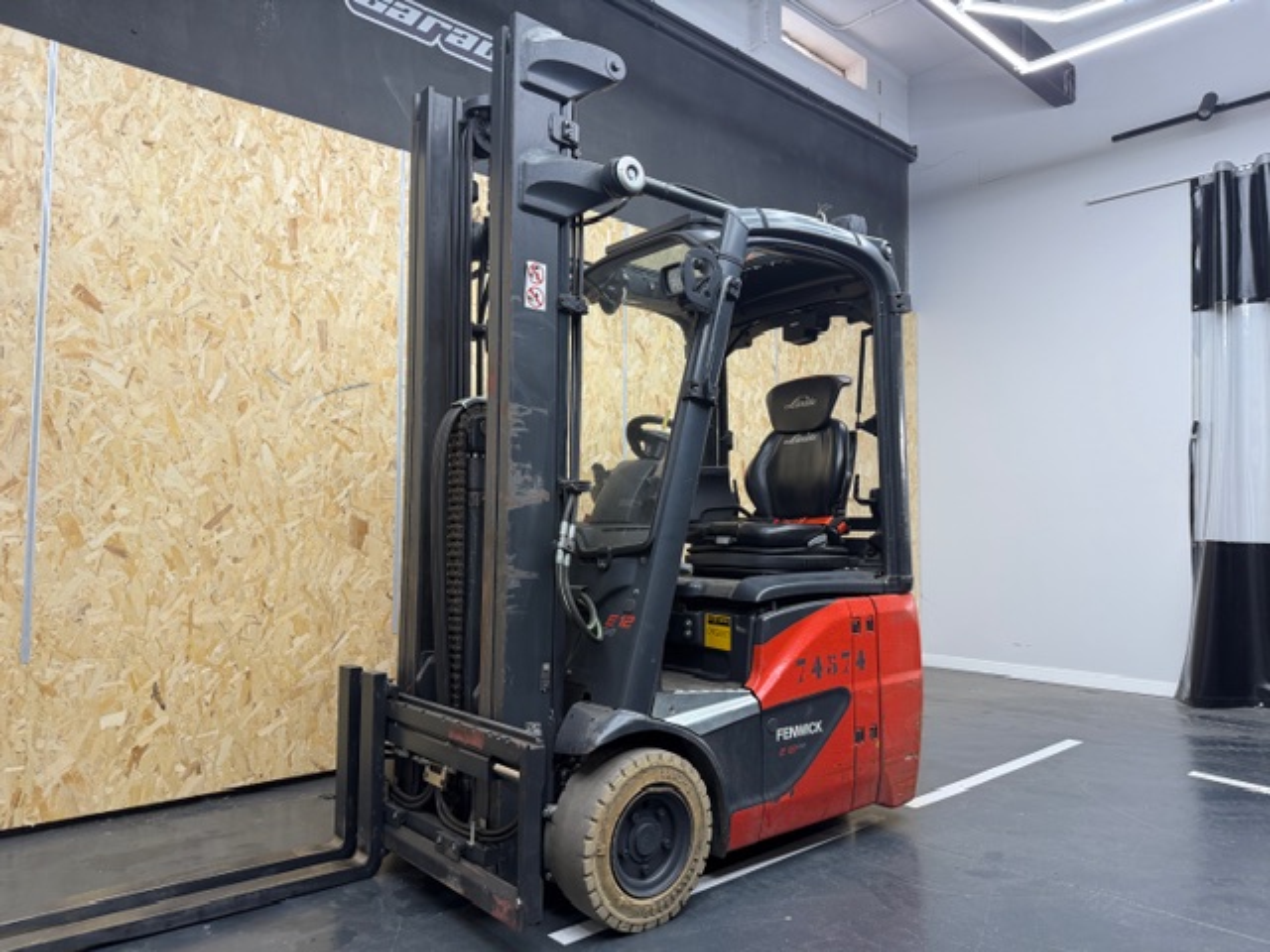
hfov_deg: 71.6
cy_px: 476
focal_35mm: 24
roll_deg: -0.5
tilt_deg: +2.9
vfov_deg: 56.8
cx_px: 635
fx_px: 881
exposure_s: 1/93
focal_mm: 6.76
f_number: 1.78
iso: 200
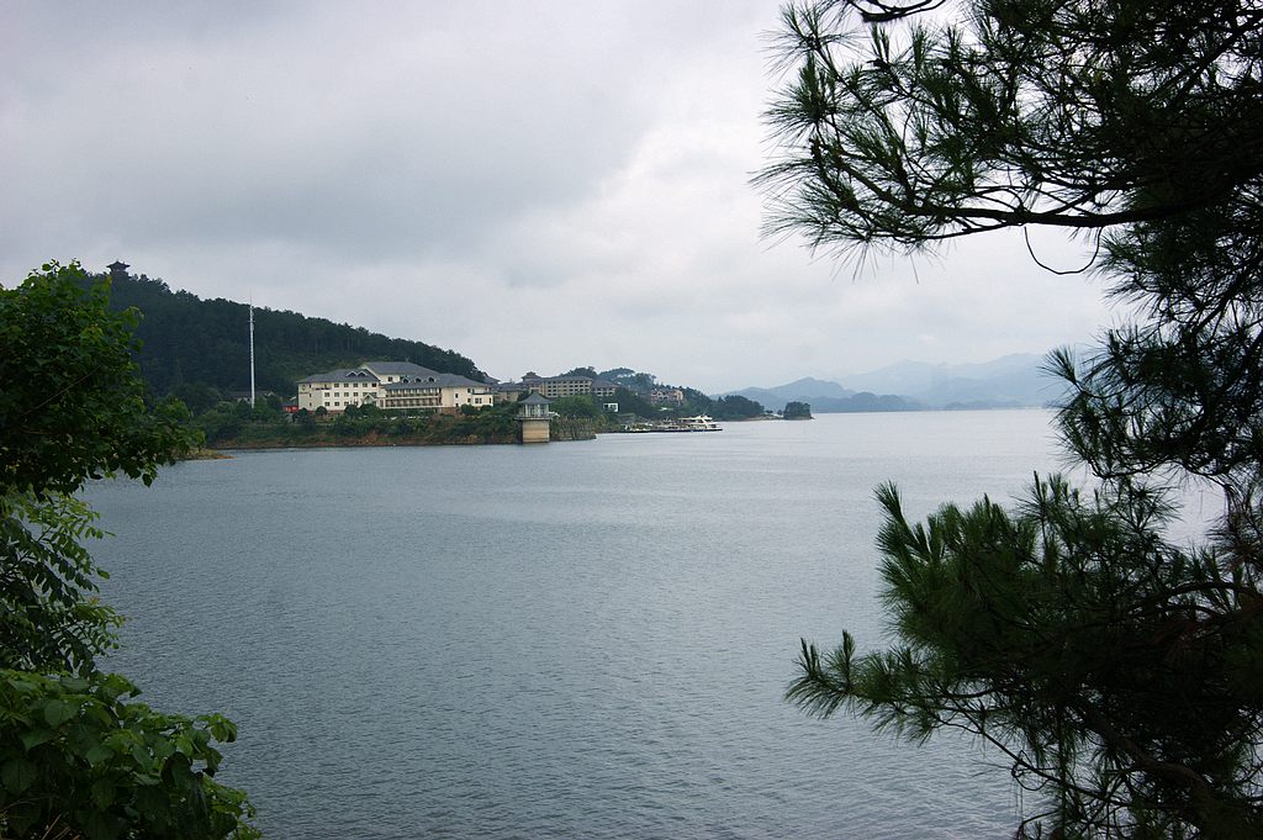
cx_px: 632
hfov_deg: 37.9
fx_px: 1840
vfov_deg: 25.7
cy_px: 420
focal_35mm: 52
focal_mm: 35
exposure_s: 1/80
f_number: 10
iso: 100
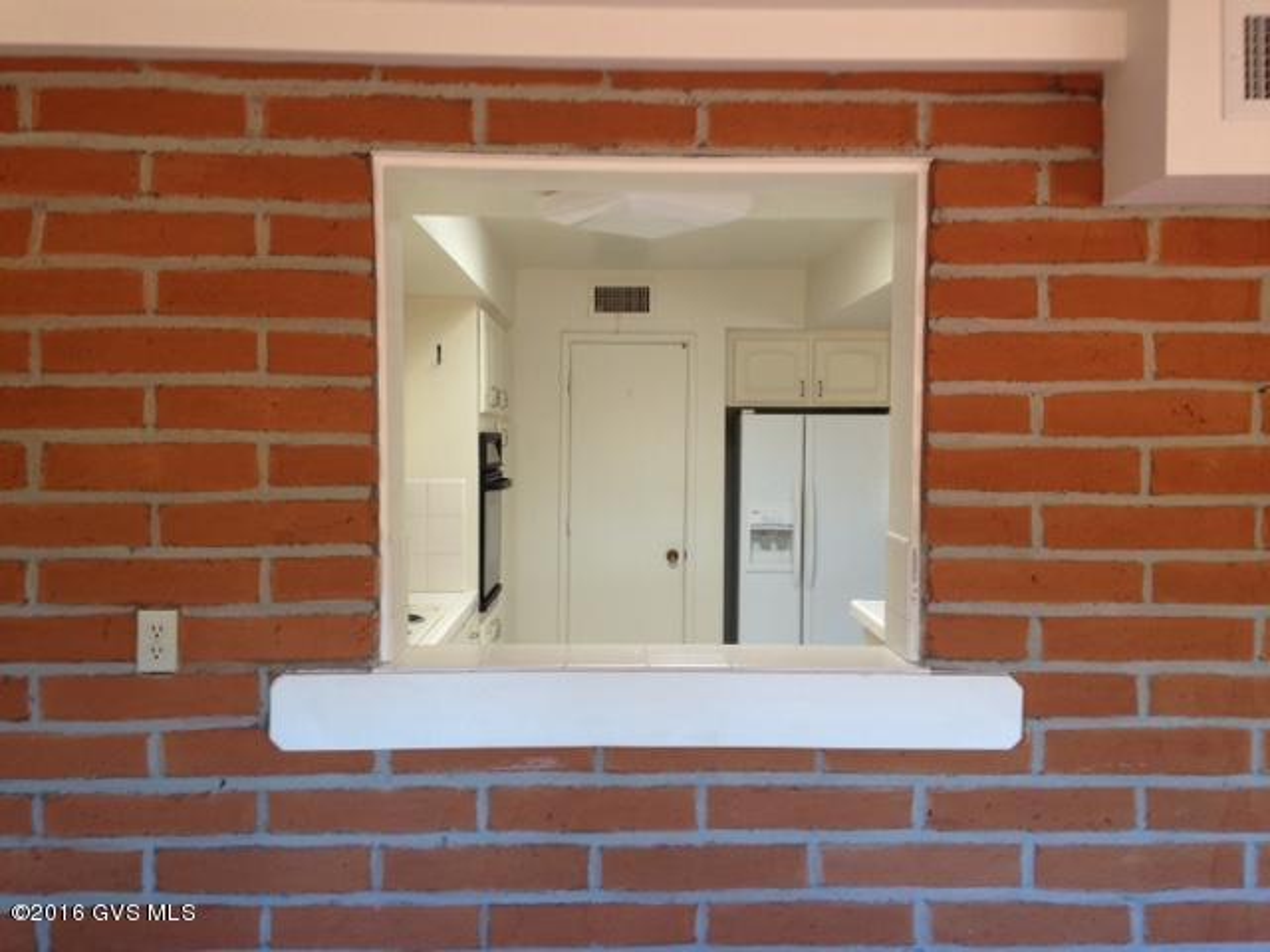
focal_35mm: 33
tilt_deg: -1.4
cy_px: 476
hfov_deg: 55.4
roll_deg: -0.3
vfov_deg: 42.9
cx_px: 635
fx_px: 1211
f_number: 2.4
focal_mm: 4.12
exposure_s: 1/40
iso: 50
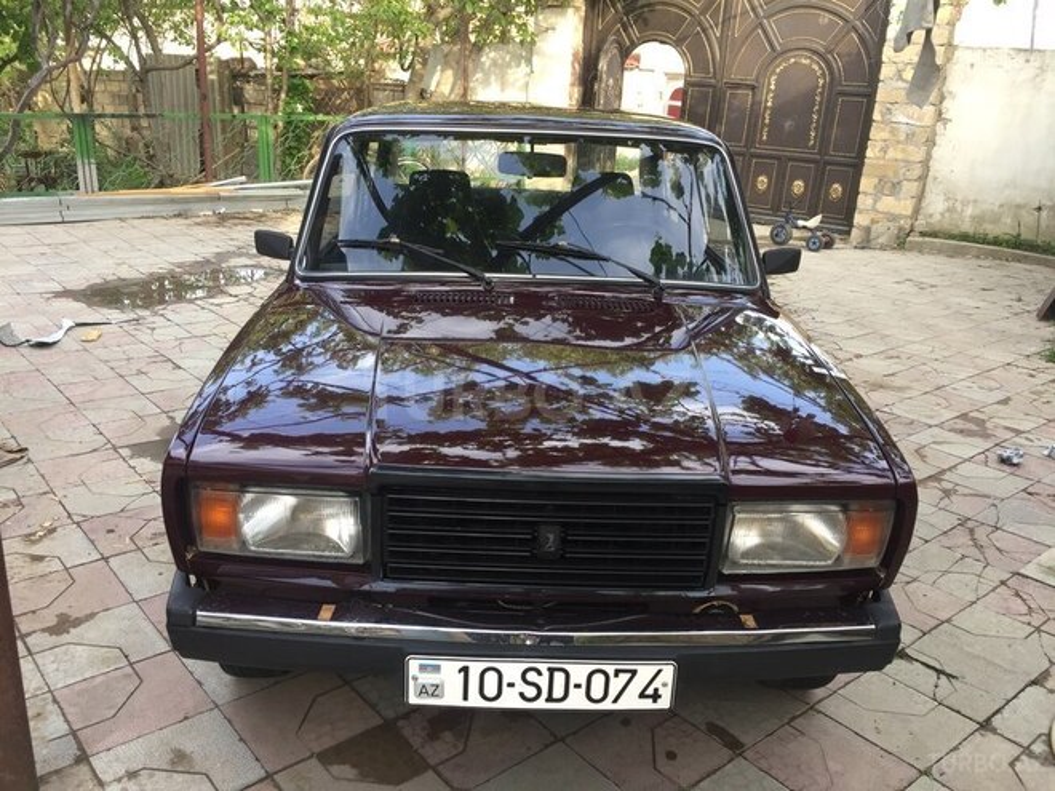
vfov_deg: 48.2
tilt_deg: -21.4
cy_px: 396
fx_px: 884
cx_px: 528
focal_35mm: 29
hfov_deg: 61.7
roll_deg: -4.9
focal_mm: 4.15
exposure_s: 1/100
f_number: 2.2
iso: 32
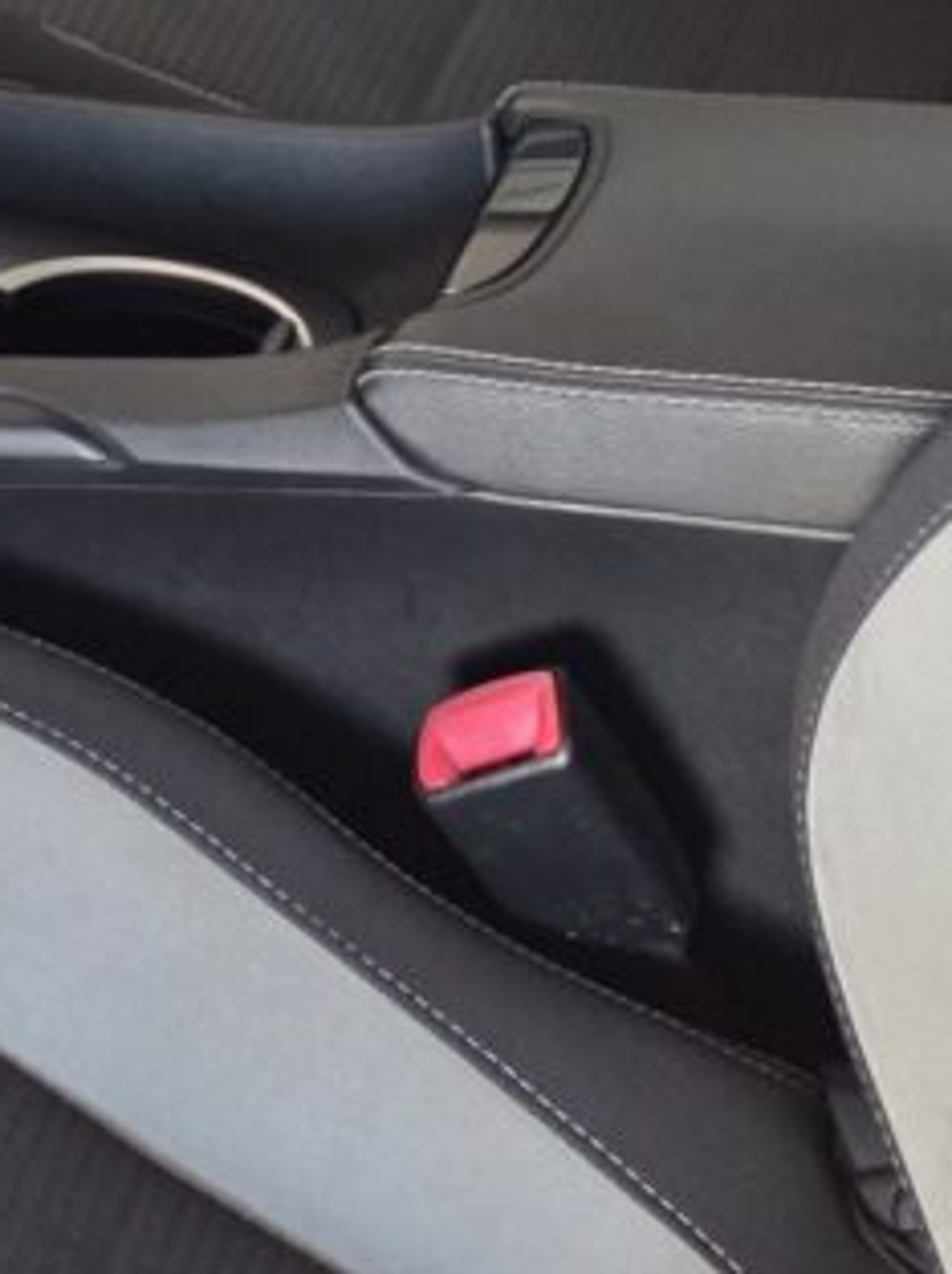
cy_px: -289
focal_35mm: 103
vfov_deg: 18.1
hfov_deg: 14.2
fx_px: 3785
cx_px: 126
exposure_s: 1/100
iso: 400
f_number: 1.7
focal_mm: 6.3
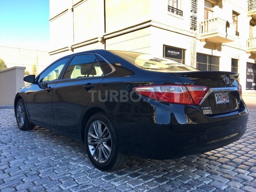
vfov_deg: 48.2
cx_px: 128
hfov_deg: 61.7
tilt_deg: -1.9
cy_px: 96
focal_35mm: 29
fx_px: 214
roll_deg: -0.3
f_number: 2.2
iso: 25
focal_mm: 4.15
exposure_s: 1/366
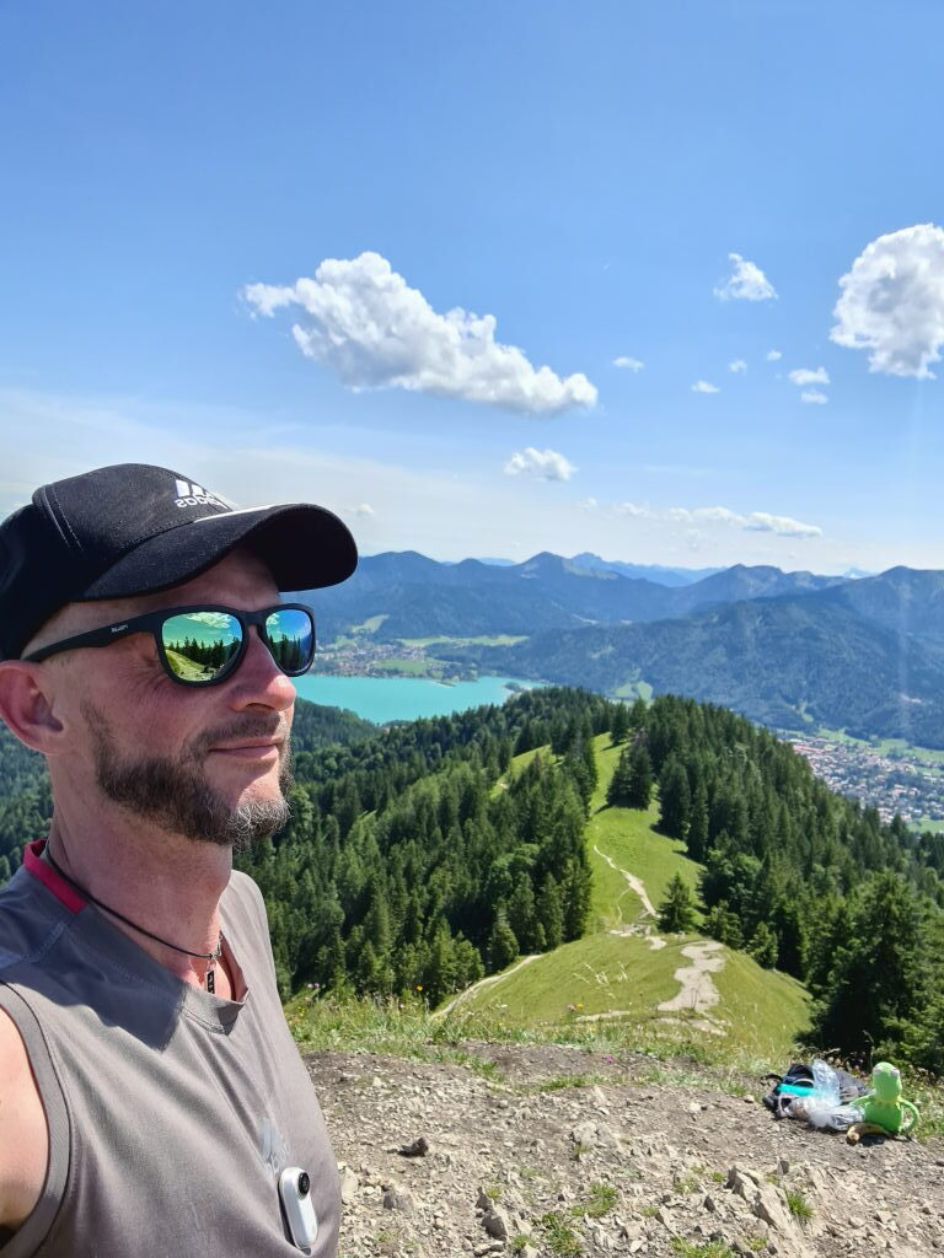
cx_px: 472
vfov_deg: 69.4
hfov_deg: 54.9
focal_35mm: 25
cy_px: 629
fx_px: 909
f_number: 2.2
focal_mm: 3.8
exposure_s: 1/764
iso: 50
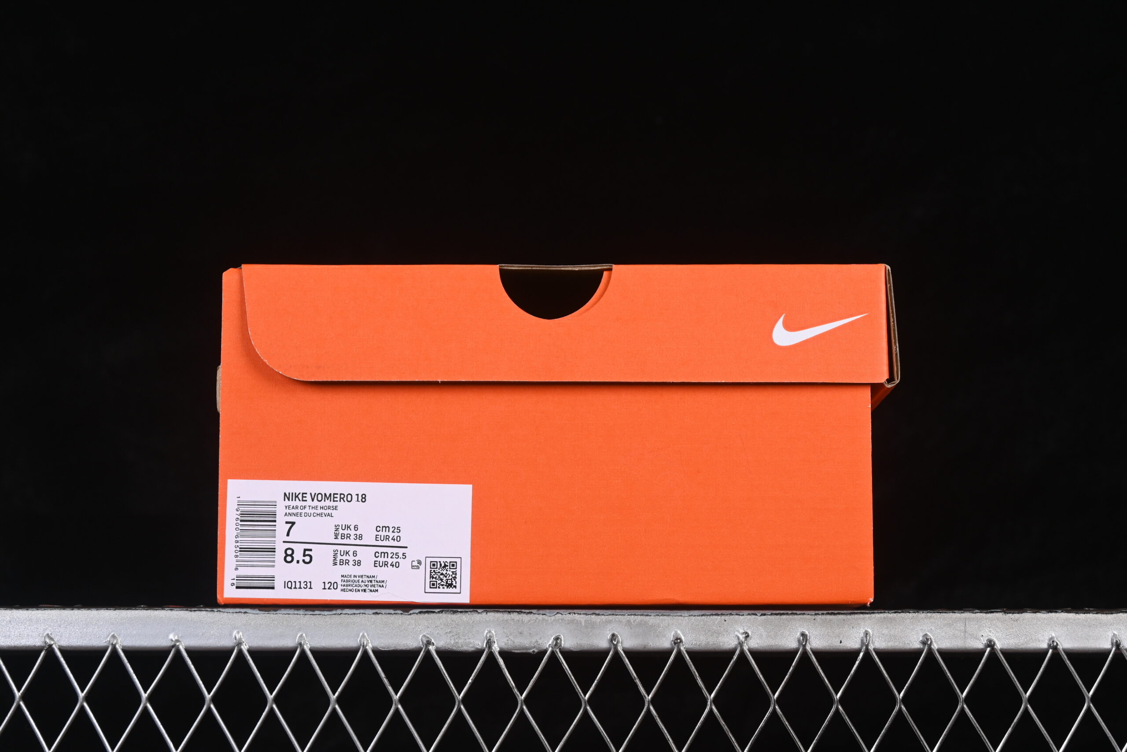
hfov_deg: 27.0
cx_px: 564
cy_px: 376
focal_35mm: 75
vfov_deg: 18.2
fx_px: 2348
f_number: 8
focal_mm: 50
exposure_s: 1/80
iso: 160
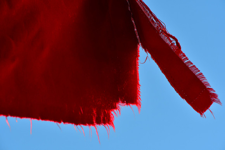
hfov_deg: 11.0
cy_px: 75
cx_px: 112
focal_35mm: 187
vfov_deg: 7.3
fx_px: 1169
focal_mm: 125
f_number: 11
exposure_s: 1/200
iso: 220
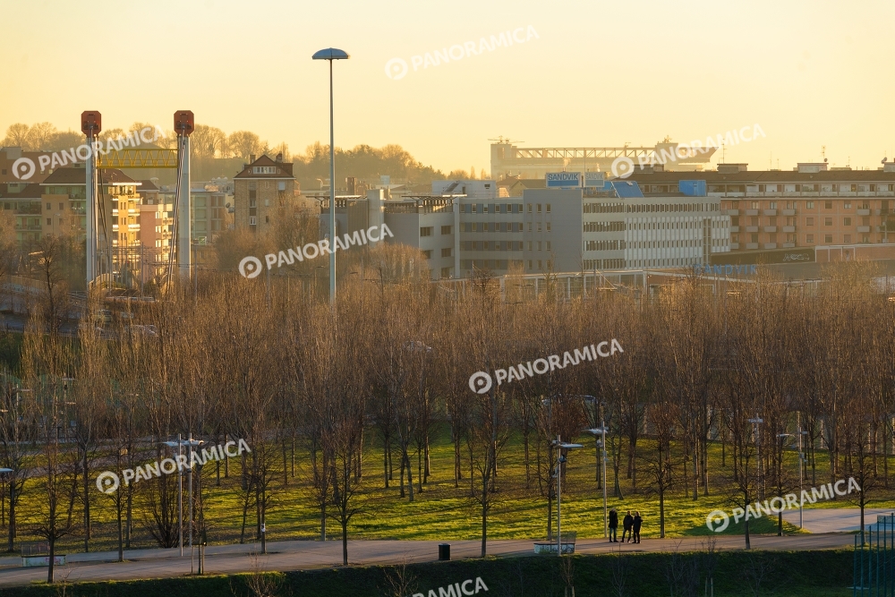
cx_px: 448
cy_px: 298
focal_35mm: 170
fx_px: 4227
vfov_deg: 8.1
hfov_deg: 12.1
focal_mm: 170
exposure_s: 1/500
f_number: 7.1
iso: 400
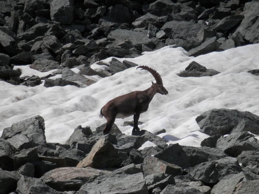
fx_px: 4489
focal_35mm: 600
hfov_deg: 3.3
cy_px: 97
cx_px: 130
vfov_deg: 2.5
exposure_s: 1/500
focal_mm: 108
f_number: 6.9
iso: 80
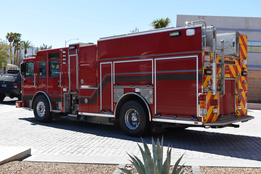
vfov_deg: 29.9
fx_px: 326
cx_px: 130
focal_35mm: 45
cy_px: 87
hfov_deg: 43.6
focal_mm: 30
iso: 100
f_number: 7.1
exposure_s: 1/200
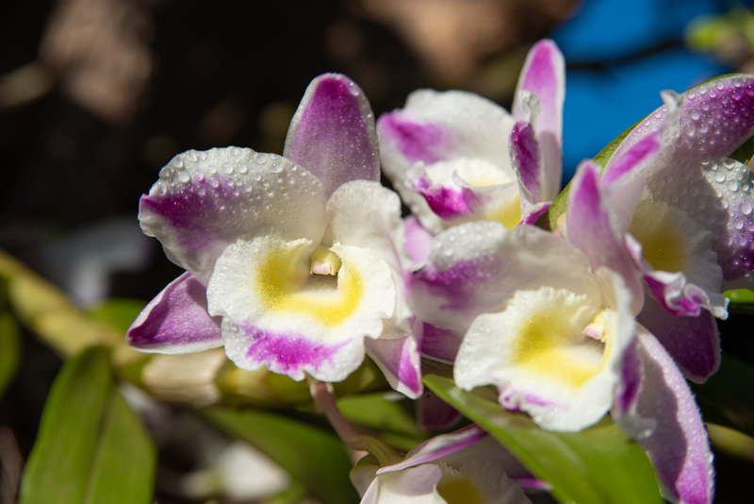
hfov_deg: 20.8
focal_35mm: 98
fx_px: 2053
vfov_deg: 14.0
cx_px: 377
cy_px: 252
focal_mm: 98
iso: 100
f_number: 9
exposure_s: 1/250
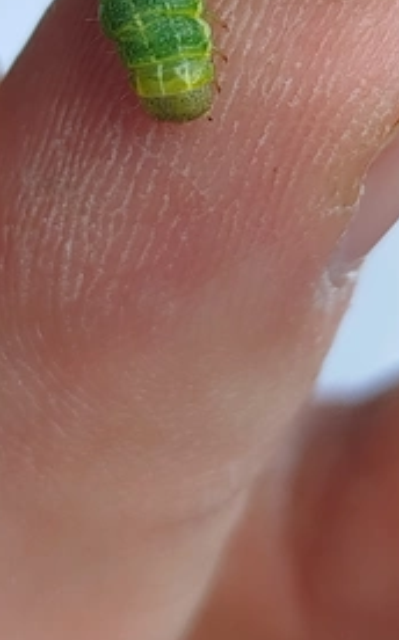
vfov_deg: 17.1
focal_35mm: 118
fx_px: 2057
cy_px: -74
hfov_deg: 11.1
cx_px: 285
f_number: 1.7
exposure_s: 1/307
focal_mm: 5.31
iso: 50
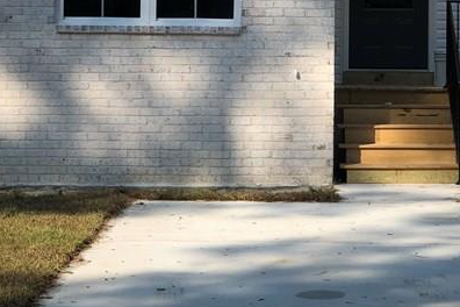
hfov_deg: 14.7
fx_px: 1789
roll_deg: +0.0
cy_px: -40
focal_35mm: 140
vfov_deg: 9.7
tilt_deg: +2.7
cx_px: 209
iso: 16
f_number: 2.4
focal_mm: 6
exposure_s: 1/1215
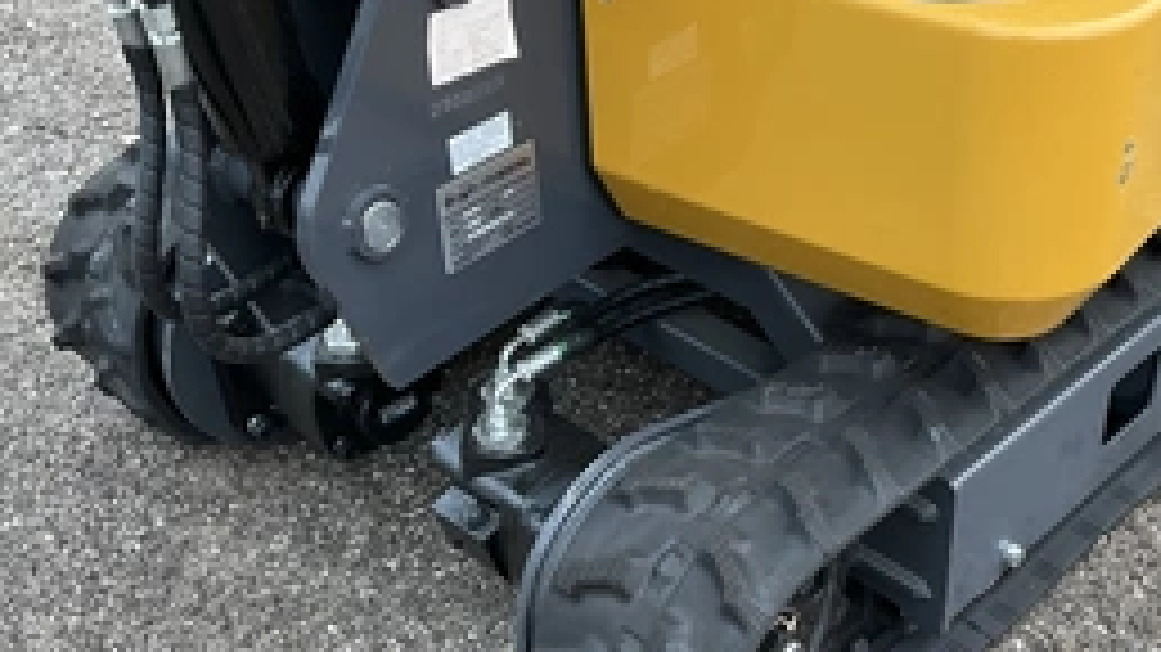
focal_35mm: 49
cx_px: 756
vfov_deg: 24.4
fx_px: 1508
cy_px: 382
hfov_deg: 41.7
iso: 40
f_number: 1.8
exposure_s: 1/122
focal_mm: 3
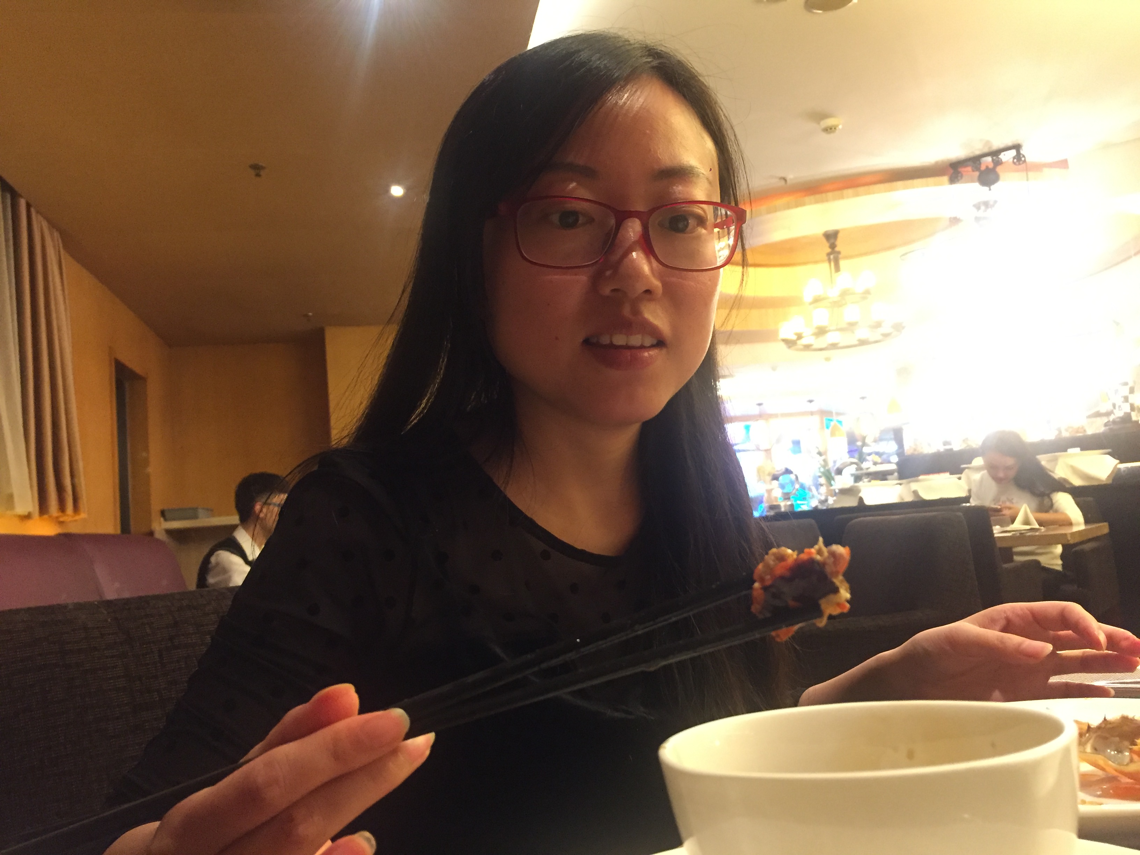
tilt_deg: +6.7
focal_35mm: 29
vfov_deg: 48.2
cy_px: 428
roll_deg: +4.3
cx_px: 570
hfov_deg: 61.7
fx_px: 955
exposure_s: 1/25
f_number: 2.2
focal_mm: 4.15
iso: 250
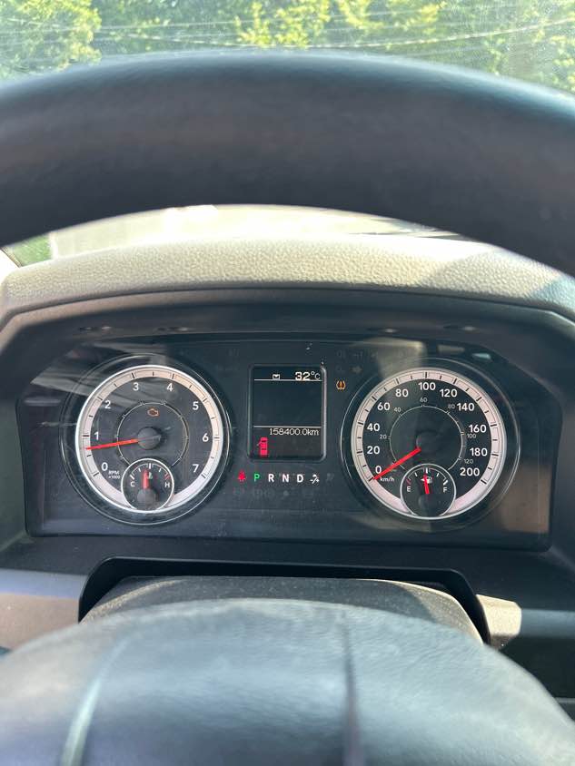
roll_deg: -0.7
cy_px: 383
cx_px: 288
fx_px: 576
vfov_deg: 67.3
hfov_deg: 53.1
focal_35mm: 26
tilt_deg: -20.4
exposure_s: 1/121
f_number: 1.5
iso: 100
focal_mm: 5.7
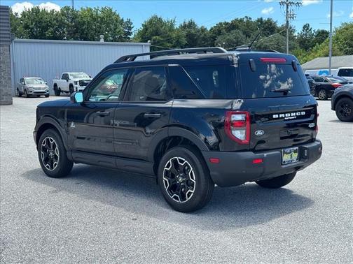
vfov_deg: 30.3
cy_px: 132
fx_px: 489
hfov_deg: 39.7
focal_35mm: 48
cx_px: 176
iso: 64
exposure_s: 1/1152
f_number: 1.78
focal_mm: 6.76
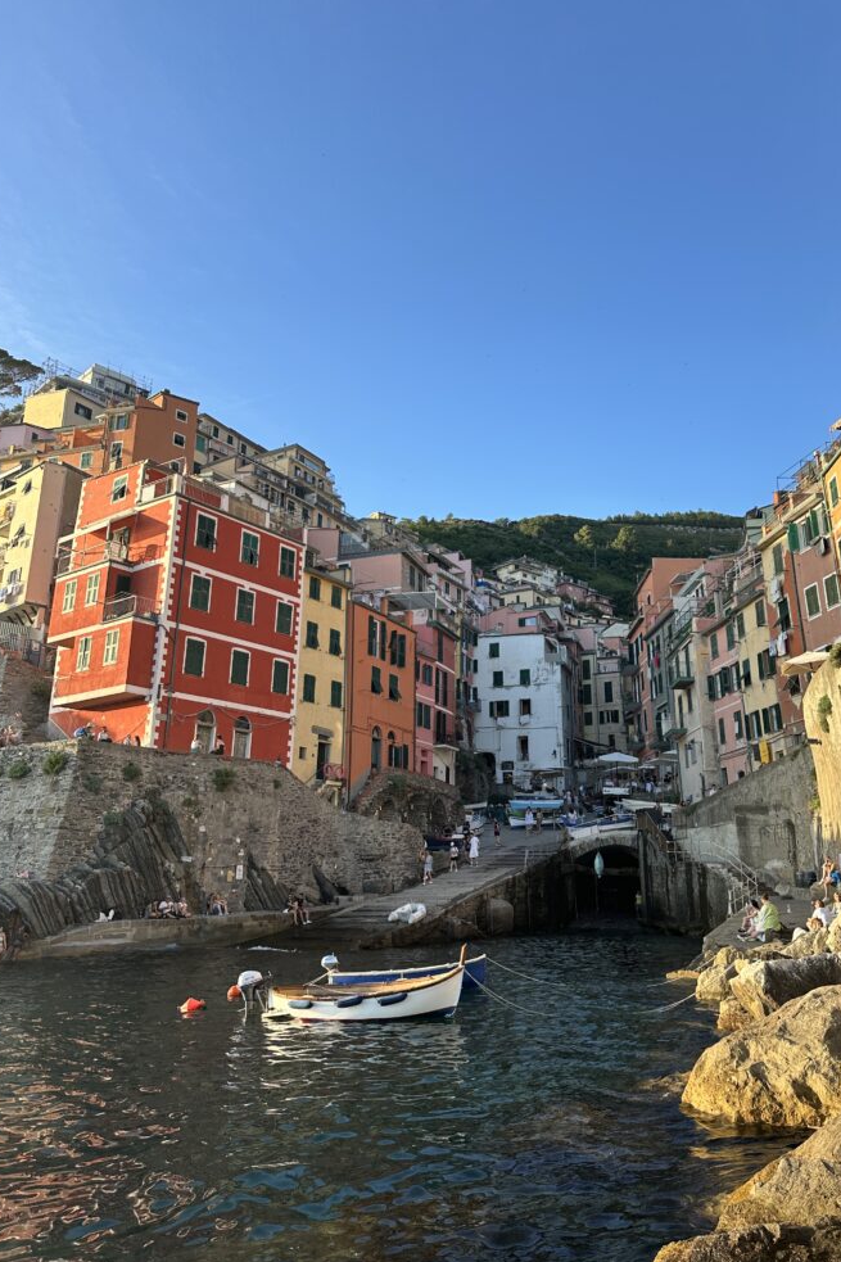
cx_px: 474
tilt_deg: +17.4
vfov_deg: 69.4
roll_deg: +0.0
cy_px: 610
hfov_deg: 49.4
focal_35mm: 26
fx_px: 911
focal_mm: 6.86
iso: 80
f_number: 1.78
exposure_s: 1/989
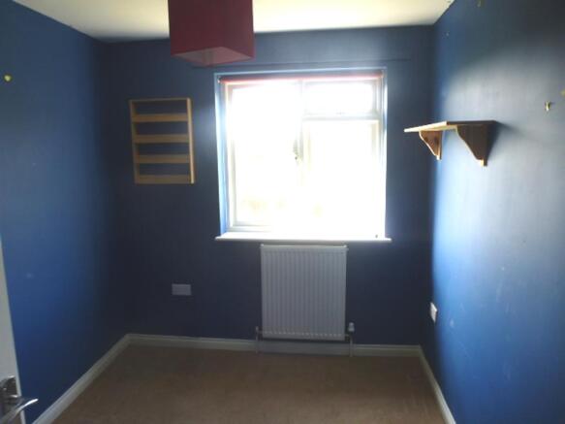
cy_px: 212
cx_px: 282
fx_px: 392
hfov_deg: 71.6
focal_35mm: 24
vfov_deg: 56.8
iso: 160
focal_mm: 4.3
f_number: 3.3
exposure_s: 1/60
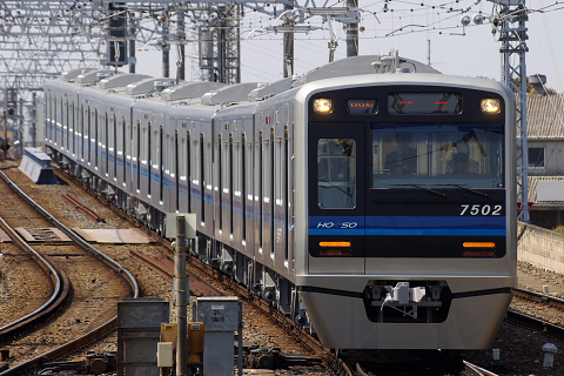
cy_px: 188
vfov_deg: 4.4
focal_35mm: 315
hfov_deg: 6.5
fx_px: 4935
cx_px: 282
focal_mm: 210
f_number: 8
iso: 200
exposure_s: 1/500
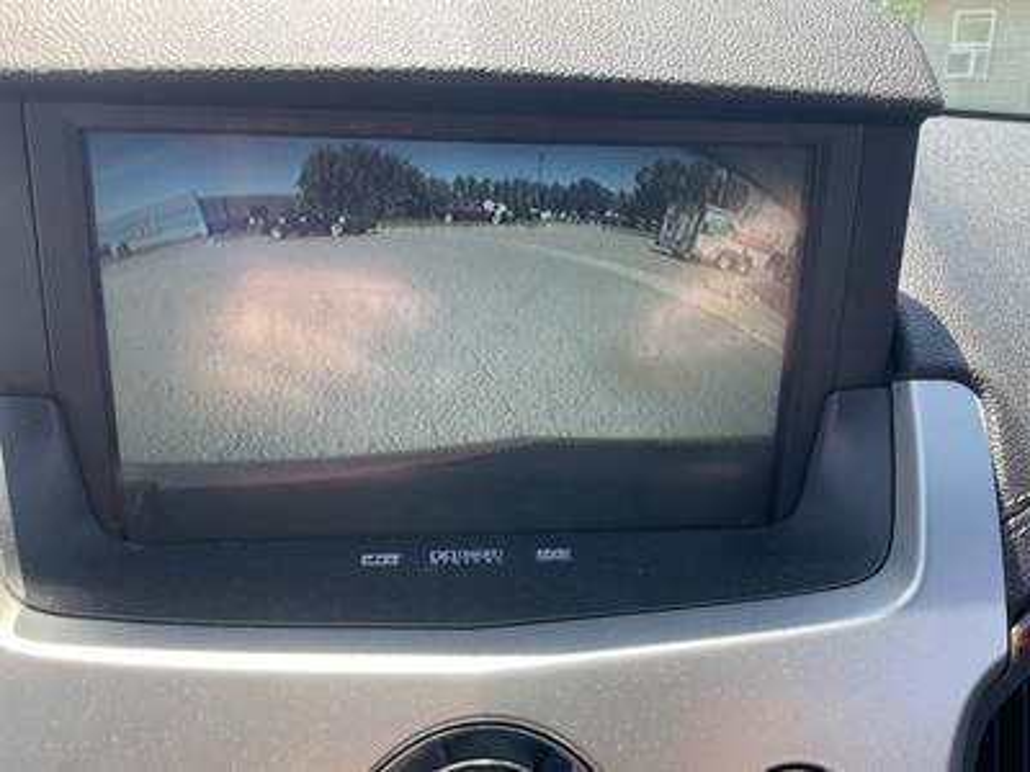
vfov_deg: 48.2
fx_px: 863
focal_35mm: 29
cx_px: 515
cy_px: 386
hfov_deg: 61.7
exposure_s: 1/172
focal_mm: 3
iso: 25
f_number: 1.8
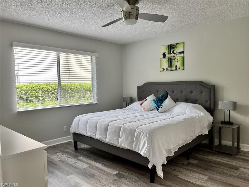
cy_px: 94
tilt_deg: -3.9
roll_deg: +1.6
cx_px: 124
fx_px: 187
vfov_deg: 53.1
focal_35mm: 26
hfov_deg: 67.3
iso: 80
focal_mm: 5.1
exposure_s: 1/121
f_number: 1.6
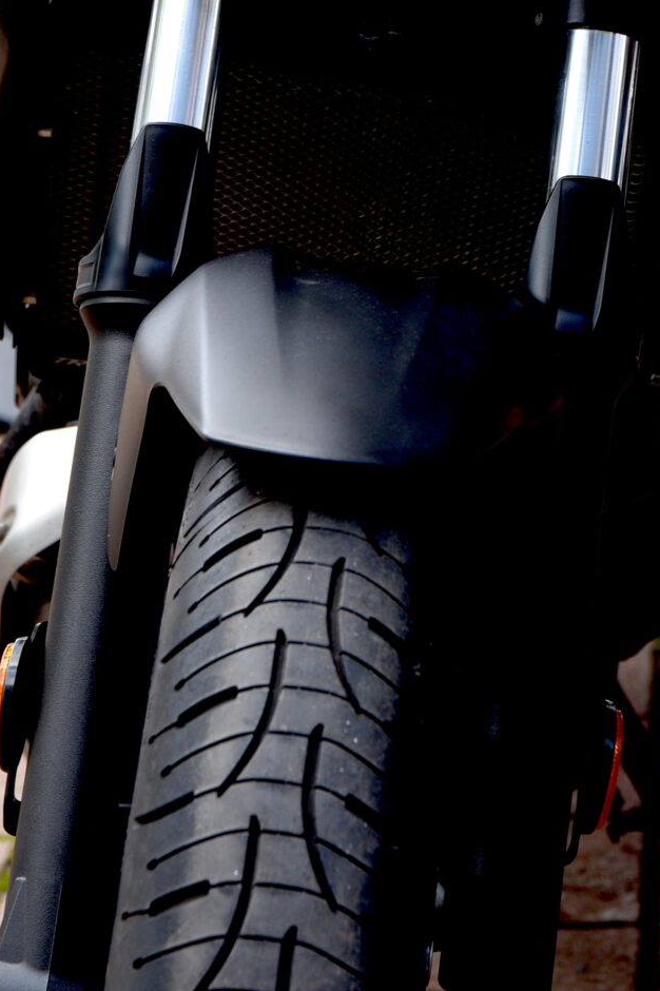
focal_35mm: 169
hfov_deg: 8.1
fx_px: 4651
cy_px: -119
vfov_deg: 12.0
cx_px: 491
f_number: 5
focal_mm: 62
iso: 200
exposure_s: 1/100
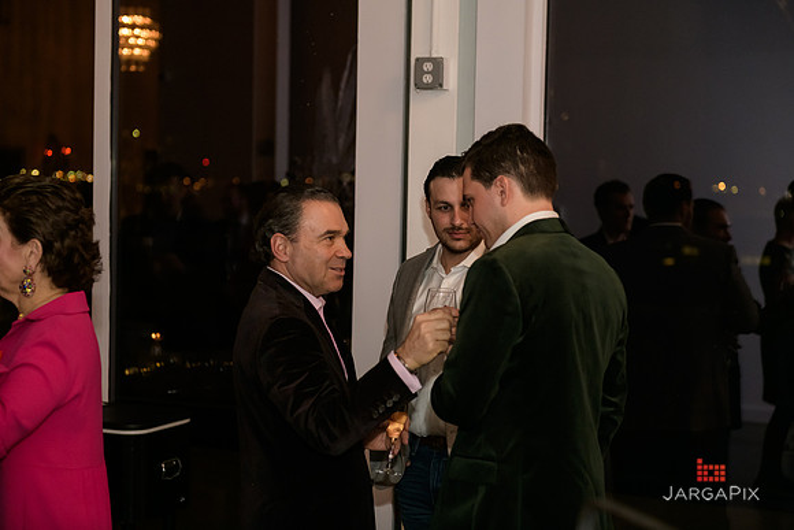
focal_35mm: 70
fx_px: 1544
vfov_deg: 19.5
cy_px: 265
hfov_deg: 28.8
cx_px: 397
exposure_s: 1/125
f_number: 3.2
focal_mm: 70
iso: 1600
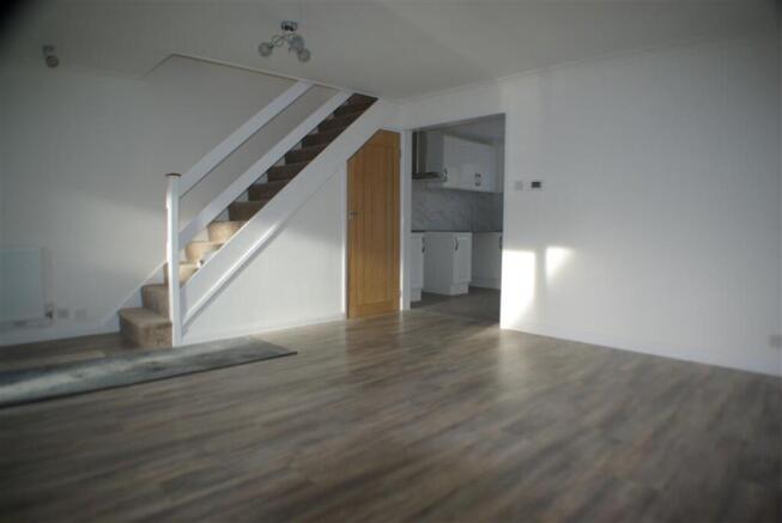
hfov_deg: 67.3
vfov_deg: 48.0
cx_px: 391
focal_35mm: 27
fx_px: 587
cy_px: 262
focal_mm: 18
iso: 100
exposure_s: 1/60
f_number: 3.5
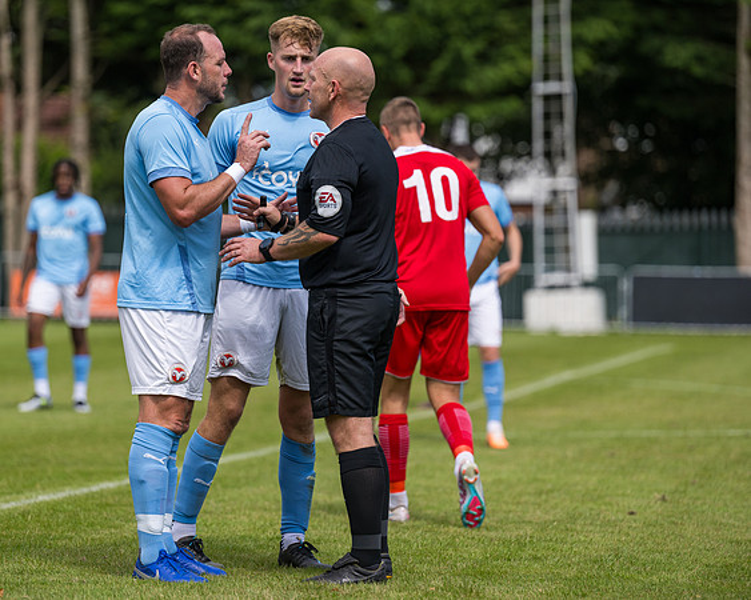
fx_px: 4515
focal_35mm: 203
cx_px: 310
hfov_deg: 9.5
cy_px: 292
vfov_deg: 7.6
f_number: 2.8
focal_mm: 160
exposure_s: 1/2500
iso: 125
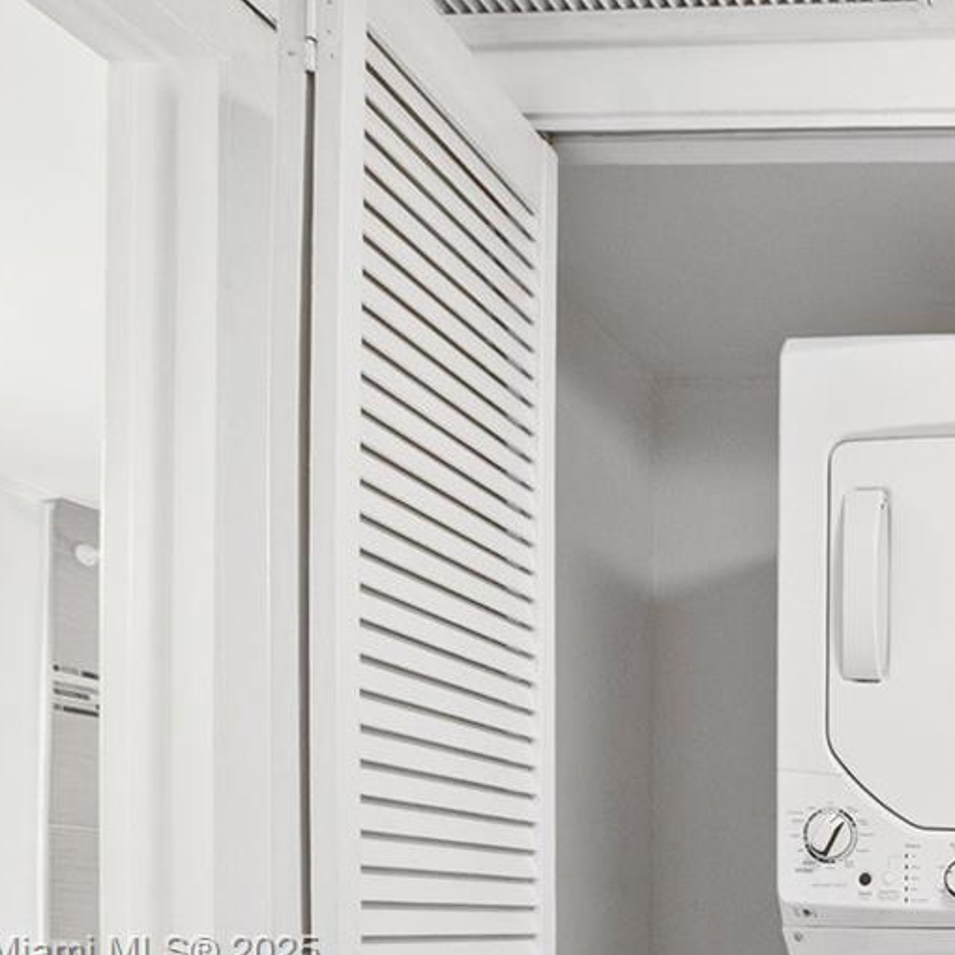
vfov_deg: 37.4
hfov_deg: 32.4
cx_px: 1217
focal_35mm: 40
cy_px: 953
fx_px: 1249
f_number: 8
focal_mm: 10
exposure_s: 1/15
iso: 1100
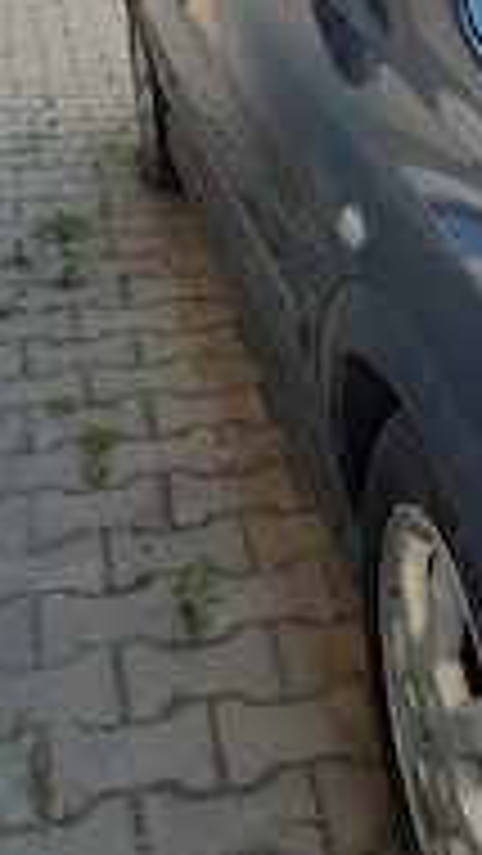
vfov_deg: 33.3
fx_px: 1407
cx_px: 450
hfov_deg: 19.0
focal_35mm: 62
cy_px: 238
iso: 40
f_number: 1.8
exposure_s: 1/50
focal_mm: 4
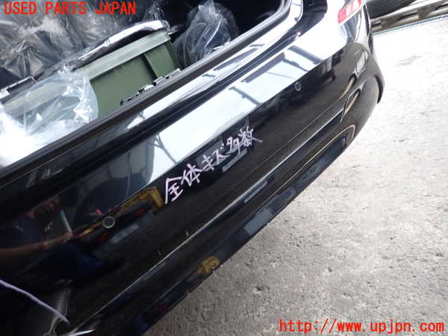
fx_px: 324
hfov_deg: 69.4
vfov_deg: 54.9
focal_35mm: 25
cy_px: 168
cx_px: 224
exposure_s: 1/60
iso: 200
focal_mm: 4.5
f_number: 2
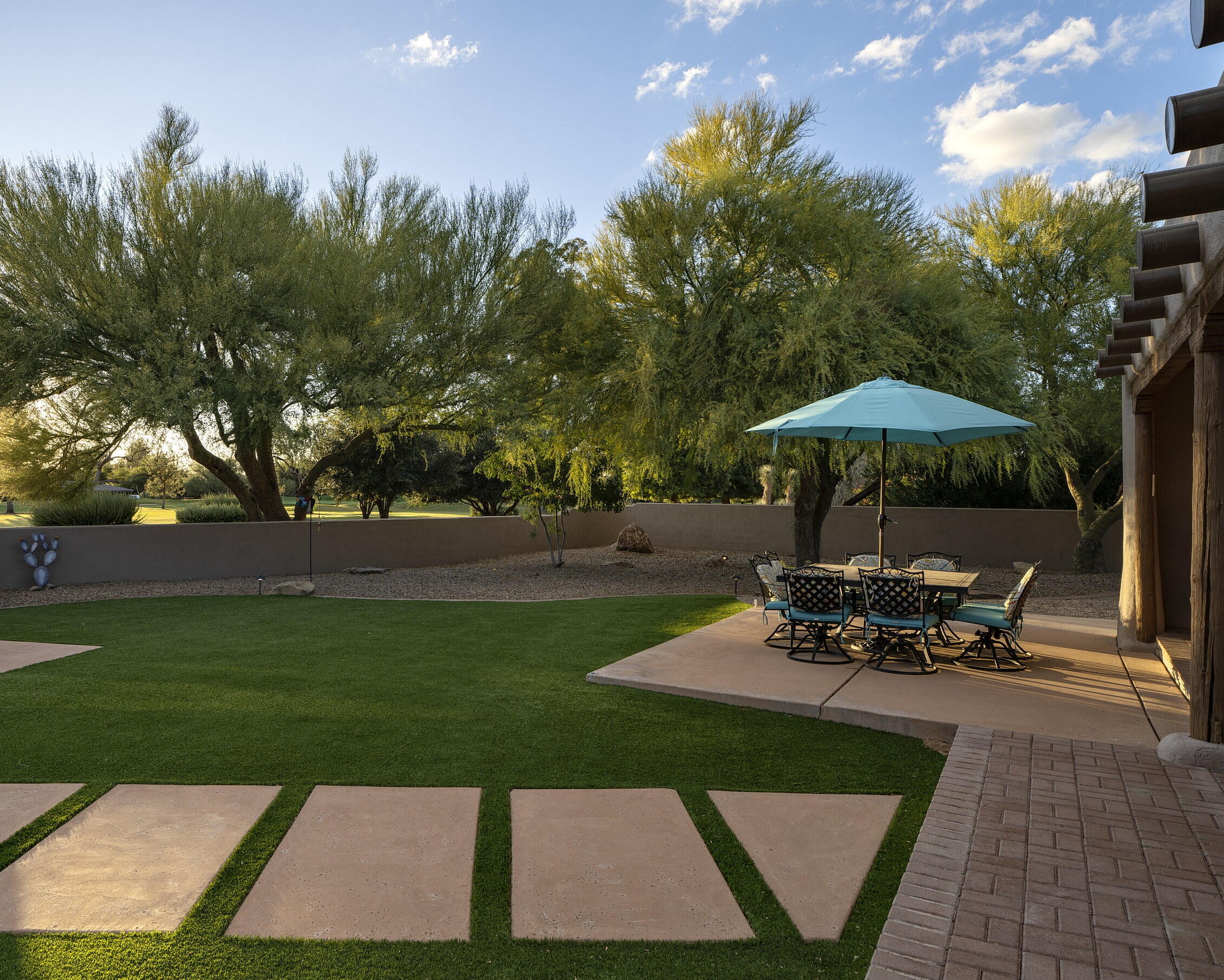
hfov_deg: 77.0
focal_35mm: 21
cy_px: 505
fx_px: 761
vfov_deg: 65.5
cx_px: 508
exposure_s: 1/40
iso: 100
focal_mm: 18
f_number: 9
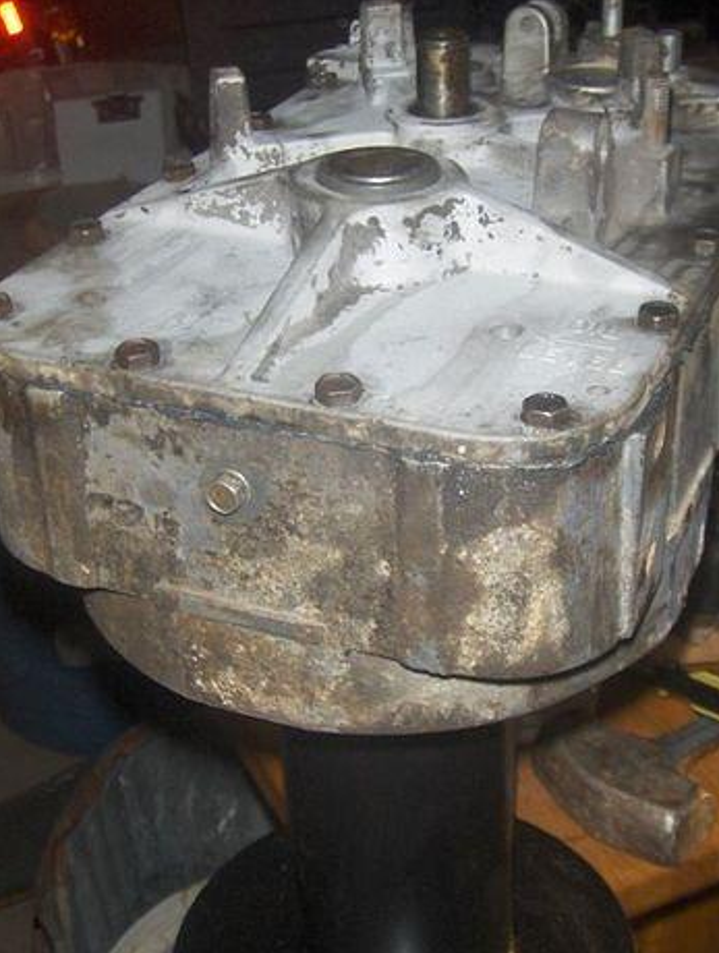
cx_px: 425
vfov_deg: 33.7
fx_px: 1573
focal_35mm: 57
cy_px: 524
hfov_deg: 25.7
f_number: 3.5
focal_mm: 6.5
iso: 100
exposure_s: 1/60
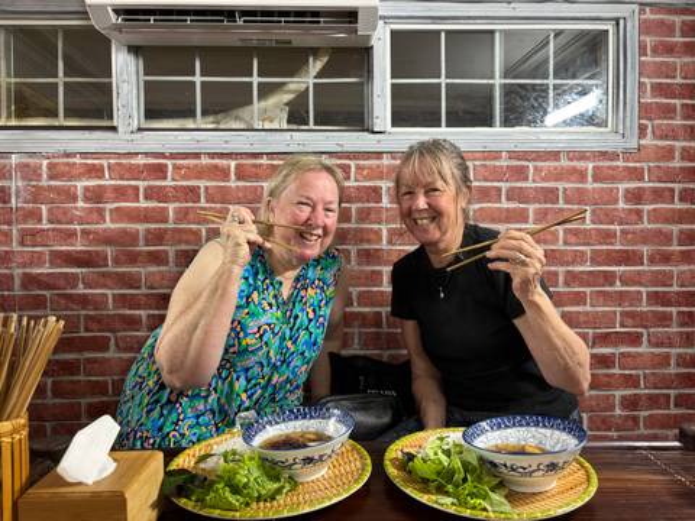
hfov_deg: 67.3
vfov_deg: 53.1
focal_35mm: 26
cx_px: 348
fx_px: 522
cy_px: 260
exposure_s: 1/50
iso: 125
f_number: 1.6
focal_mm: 5.96
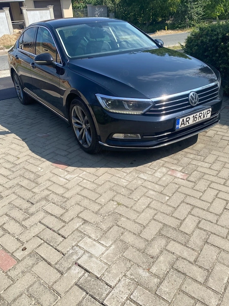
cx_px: 119
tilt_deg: -30.8
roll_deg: +4.1
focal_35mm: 28
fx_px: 247
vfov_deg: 63.4
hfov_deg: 49.7
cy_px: 163
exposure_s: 1/2141
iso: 32
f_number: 1.8
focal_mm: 4.25
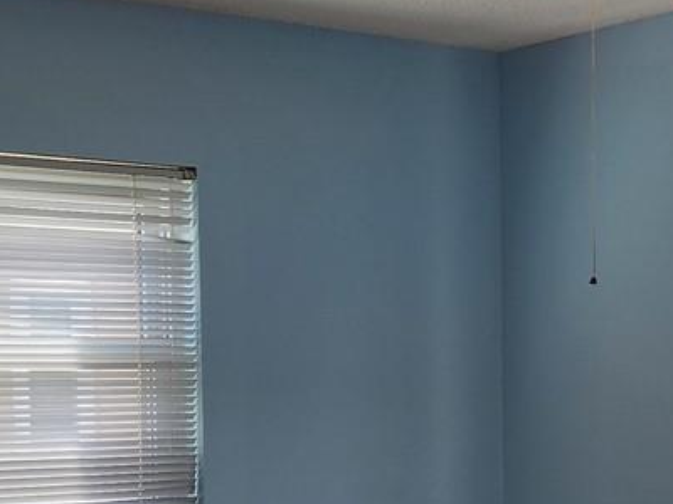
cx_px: 427
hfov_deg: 21.3
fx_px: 1789
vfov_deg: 15.7
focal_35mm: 92
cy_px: 509
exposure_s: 1/120
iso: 32
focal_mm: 5.4
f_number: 1.8
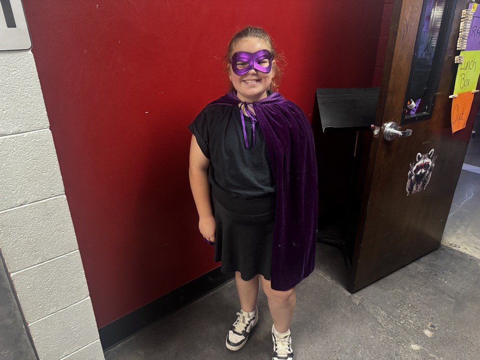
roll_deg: +0.0
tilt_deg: -24.4
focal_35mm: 24
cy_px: 180
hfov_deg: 71.6
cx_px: 240
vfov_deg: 56.8
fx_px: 333
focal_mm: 6.76
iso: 500
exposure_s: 1/60
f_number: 1.78
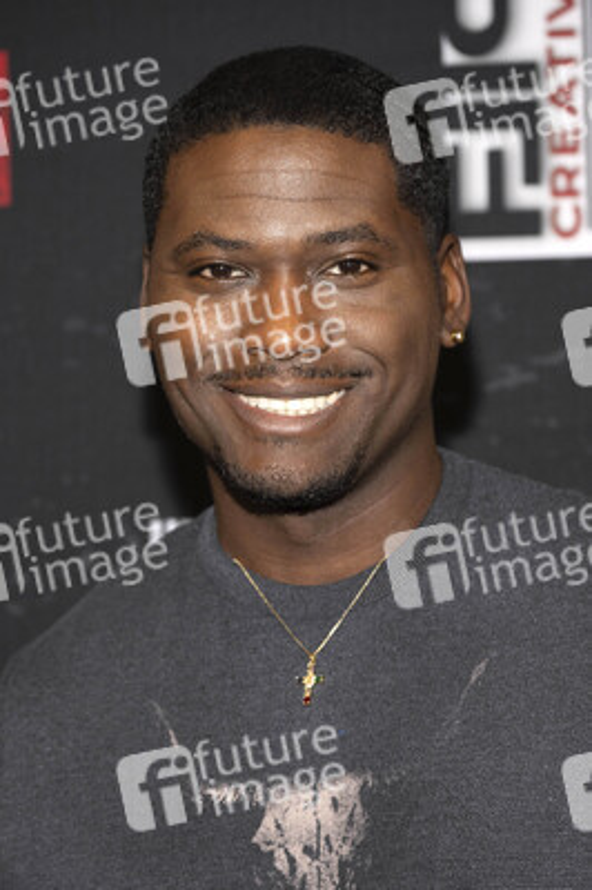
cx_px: 296
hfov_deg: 11.4
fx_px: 2965
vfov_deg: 17.1
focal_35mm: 120
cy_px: 445
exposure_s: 1/200
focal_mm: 120
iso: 800
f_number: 5.6
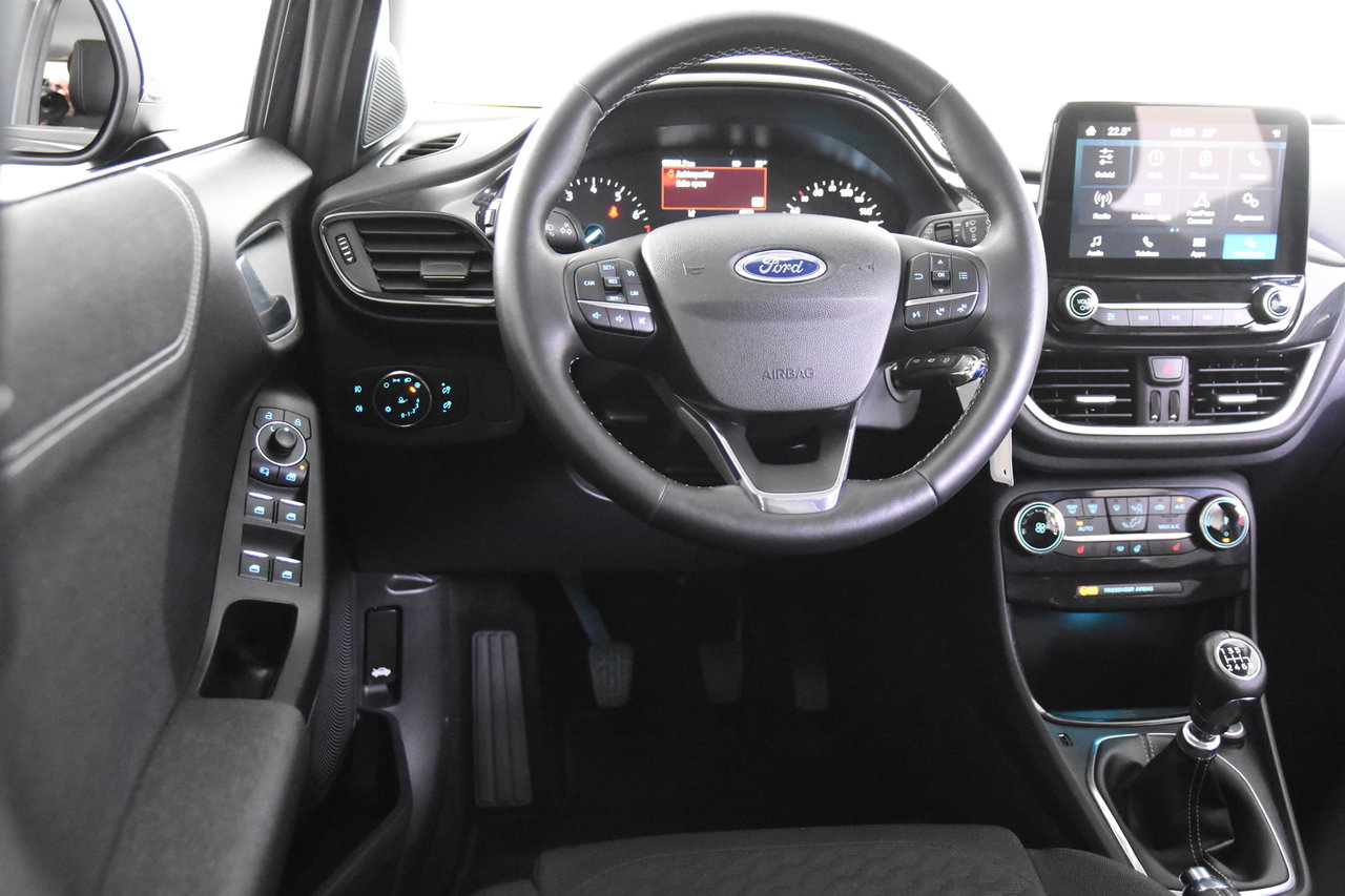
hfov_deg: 53.1
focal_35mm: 36
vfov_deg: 36.9
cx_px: 672
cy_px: 448
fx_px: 1345
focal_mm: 24
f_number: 3
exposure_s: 1/40
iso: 9000
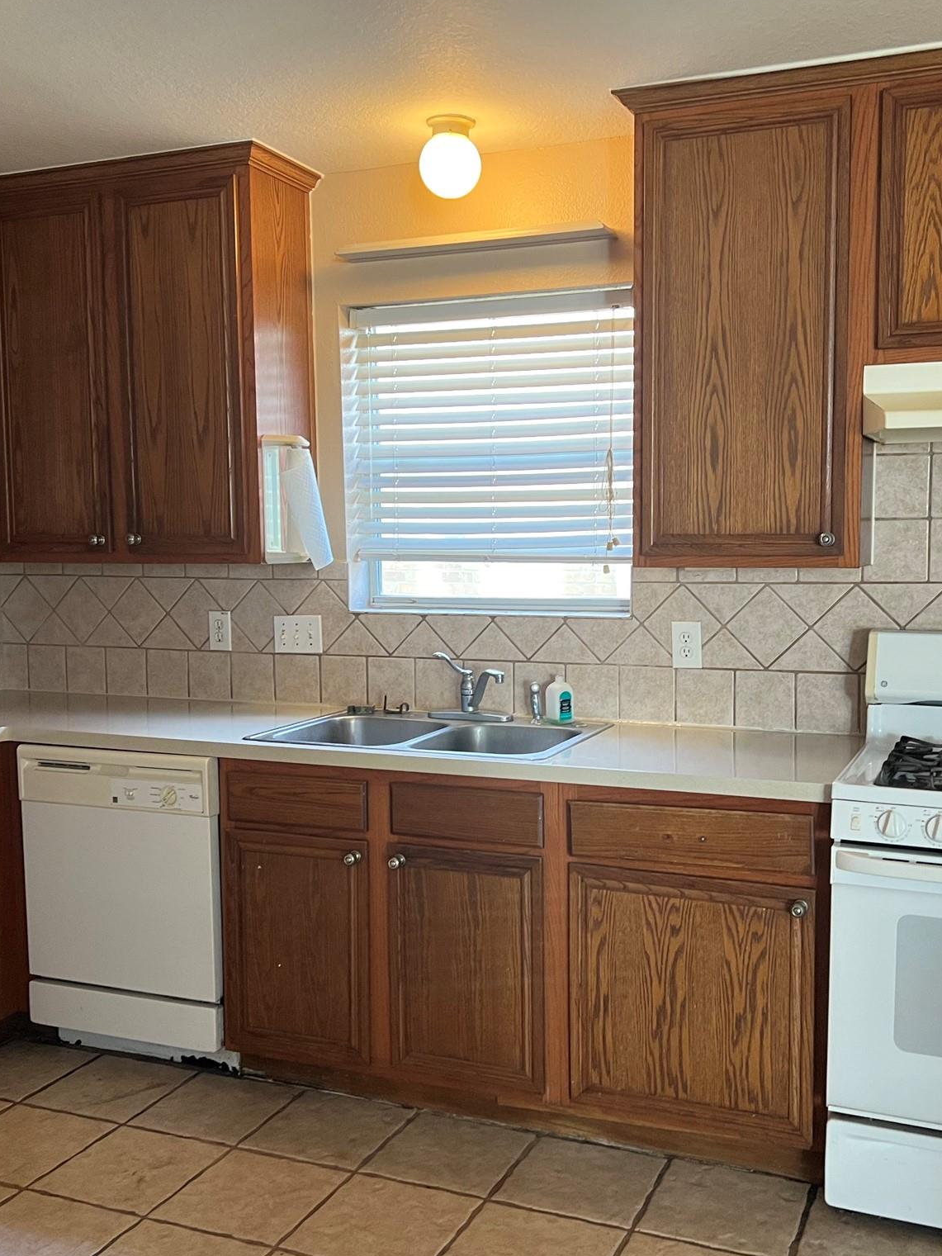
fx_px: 1270
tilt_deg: -5.4
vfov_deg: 52.6
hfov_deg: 40.7
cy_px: 624
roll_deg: +0.4
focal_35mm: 35
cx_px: 511
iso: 100
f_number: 1.5
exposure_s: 1/42
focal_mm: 5.7
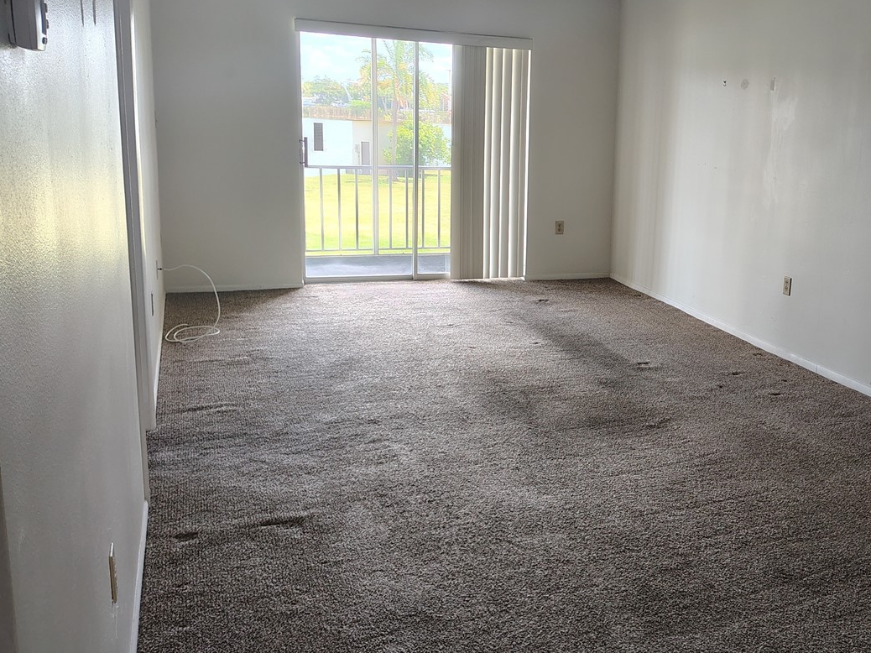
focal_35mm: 37
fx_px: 931
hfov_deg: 48.4
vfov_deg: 38.6
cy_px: 304
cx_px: 643
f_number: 1.8
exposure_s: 1/100
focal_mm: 5.56
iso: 448
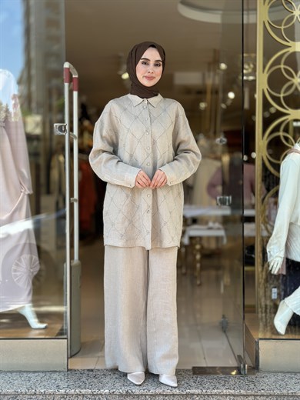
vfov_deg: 39.7
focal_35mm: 48
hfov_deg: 30.3
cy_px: 200
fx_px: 555
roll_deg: -0.7
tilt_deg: -1.8
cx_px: 150
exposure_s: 1/516
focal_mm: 6.86
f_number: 1.78
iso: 80
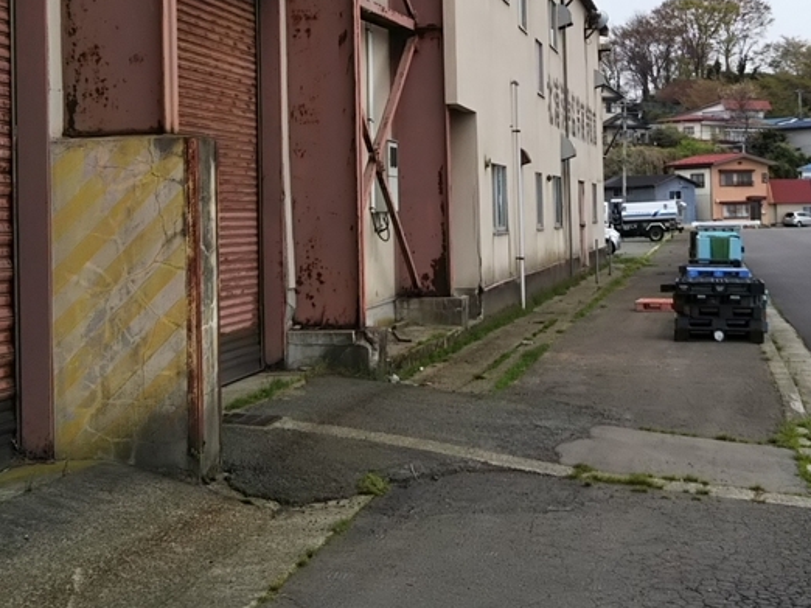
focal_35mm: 69
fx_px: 1616
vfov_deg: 21.1
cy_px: 166
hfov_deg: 28.1
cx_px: 488
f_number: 2.2
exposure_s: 1/421
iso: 20
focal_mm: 4
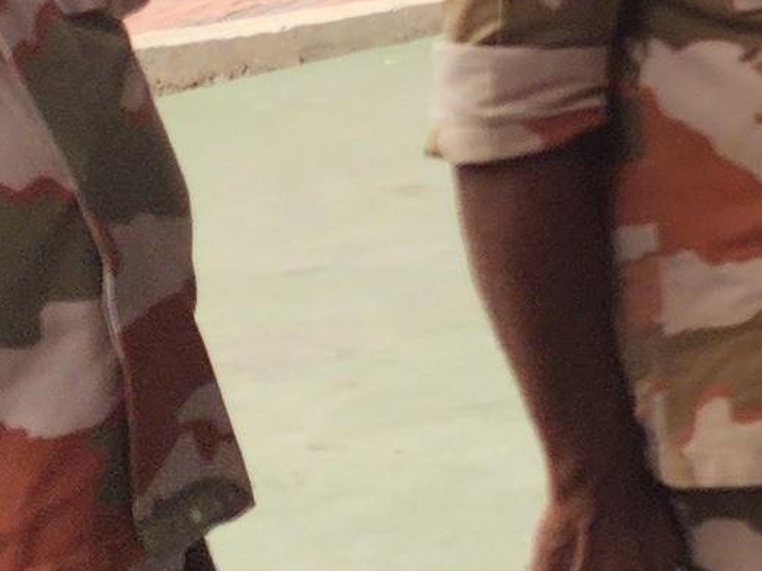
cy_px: -326
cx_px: 2566
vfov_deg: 8.2
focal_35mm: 176
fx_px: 3873
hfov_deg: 8.6
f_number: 1.8
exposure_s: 1/609
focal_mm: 6.4
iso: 12
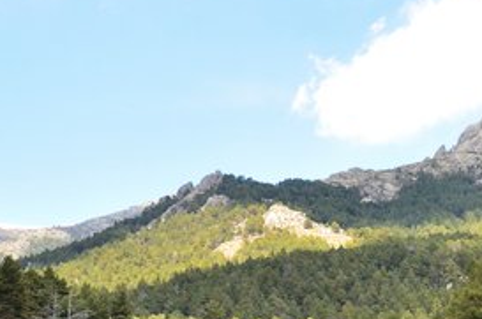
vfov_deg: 16.3
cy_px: 412
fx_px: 1056
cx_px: 445
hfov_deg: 24.9
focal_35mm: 79
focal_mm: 18
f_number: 10
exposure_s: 1/250
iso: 640
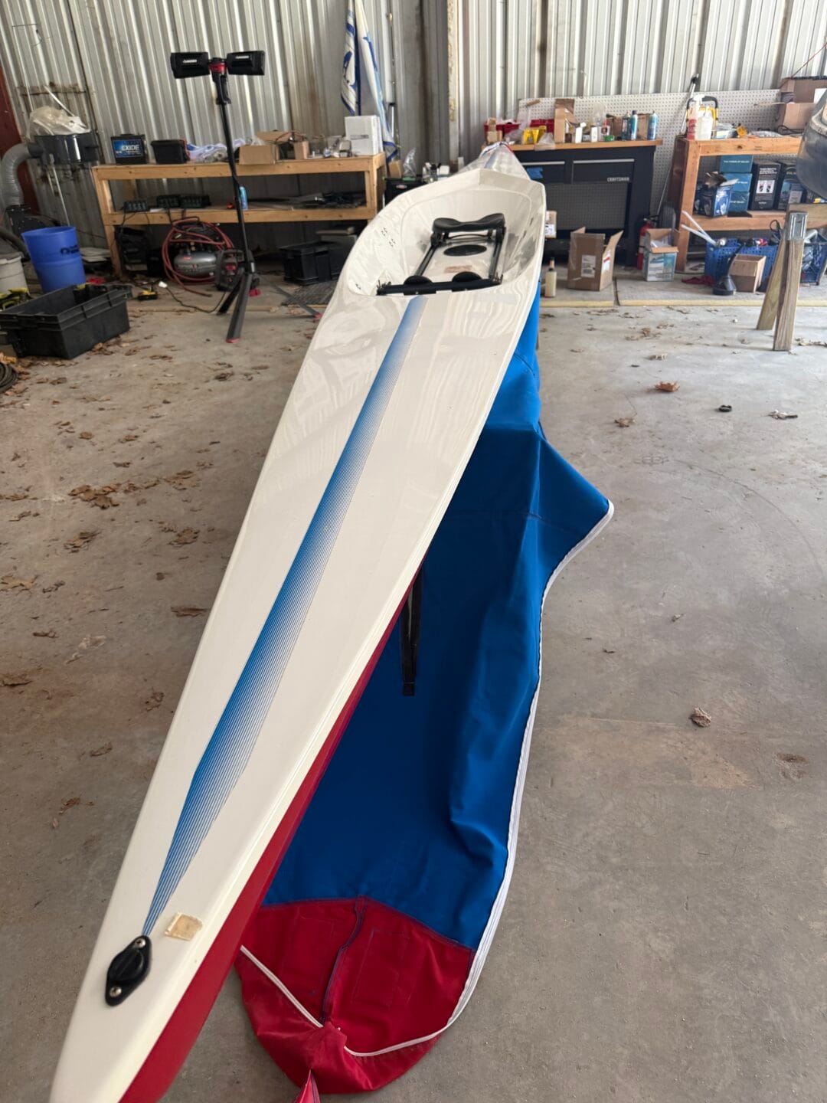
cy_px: 552
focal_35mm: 24
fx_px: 765
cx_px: 414
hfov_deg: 56.8
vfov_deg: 71.6
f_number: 1.78
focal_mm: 6.76
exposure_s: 1/60
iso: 250
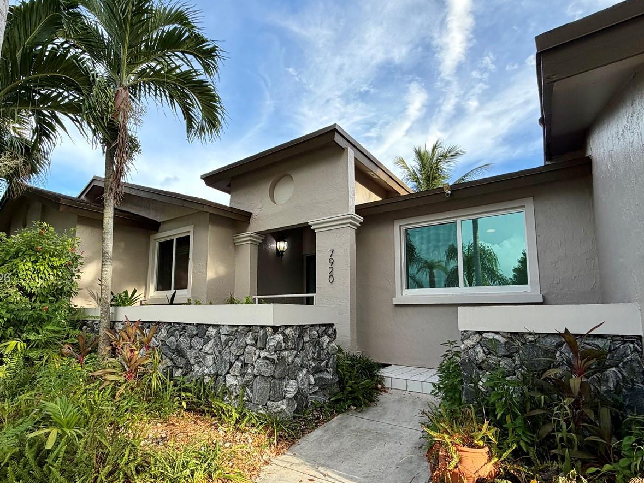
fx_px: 353
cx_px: 278
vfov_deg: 68.3
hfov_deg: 84.2
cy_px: 279
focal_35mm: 19
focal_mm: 2.22
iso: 40
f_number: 2.2
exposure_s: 1/228
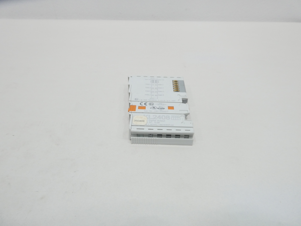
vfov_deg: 56.8
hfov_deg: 71.6
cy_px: 113
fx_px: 209
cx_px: 150
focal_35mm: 24
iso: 160
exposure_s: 1/60
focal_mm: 4.3
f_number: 3.3
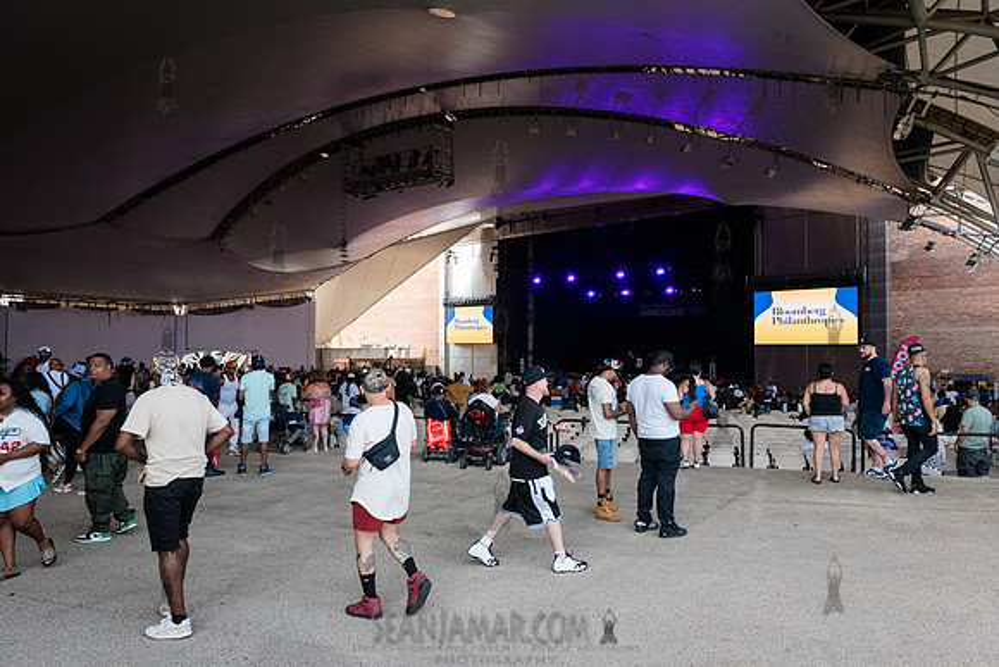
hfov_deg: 73.6
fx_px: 667
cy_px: 334
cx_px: 500
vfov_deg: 53.1
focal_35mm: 24
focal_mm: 24
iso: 5000
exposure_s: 1/1600
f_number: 5.6
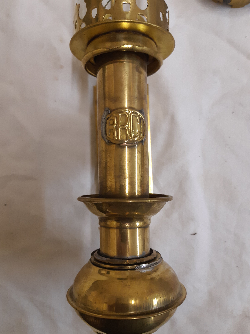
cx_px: 125
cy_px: 167
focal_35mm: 26
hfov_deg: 53.1
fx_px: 250
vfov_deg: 67.3
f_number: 1.7
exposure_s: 1/50
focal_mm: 3.92
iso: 125
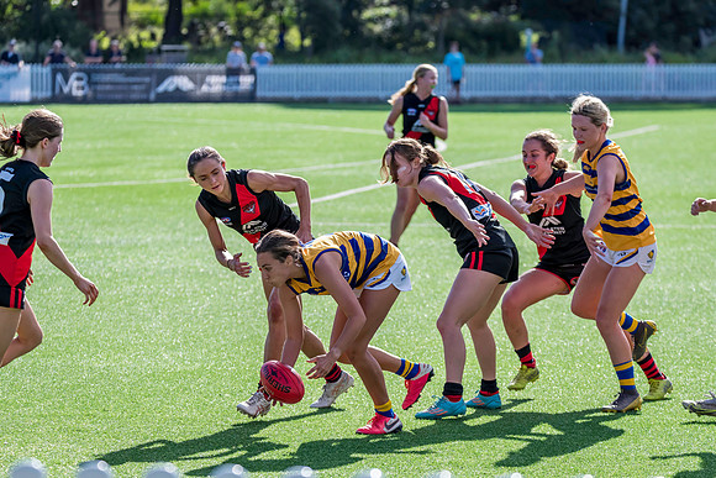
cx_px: 358
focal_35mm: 221
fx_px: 4394
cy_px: 239
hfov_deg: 9.3
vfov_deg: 6.2
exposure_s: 1/1600
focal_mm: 220
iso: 800
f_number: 7.1
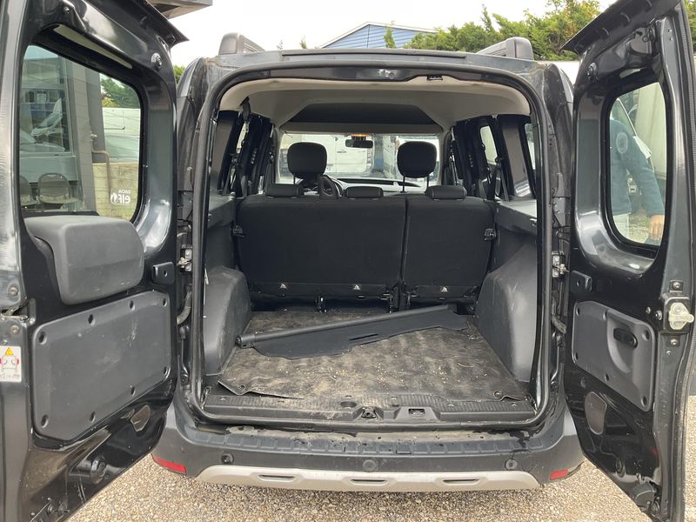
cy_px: 261
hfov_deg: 61.7
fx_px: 583
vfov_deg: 48.2
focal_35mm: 29
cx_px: 348
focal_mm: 3
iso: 40
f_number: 1.8
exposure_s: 1/122
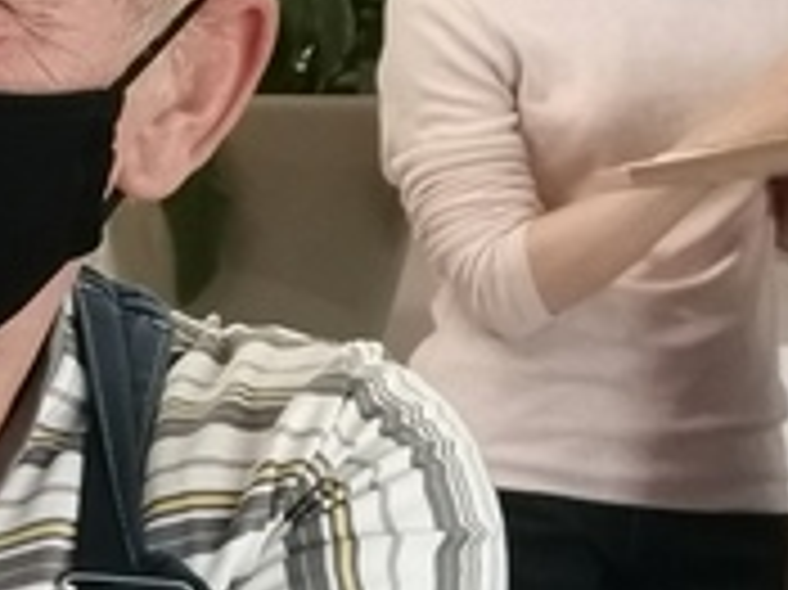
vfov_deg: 9.0
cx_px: -856
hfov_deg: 10.8
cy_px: 455
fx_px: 3753
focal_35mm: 165
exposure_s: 1/100
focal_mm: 4.75
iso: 320
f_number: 1.8
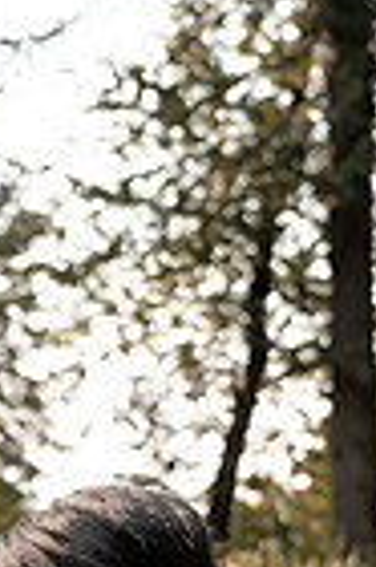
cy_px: 798
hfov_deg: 14.8
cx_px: -32
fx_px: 1413
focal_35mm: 90
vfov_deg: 20.1
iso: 160
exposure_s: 1/1000
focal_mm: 28
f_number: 2.8
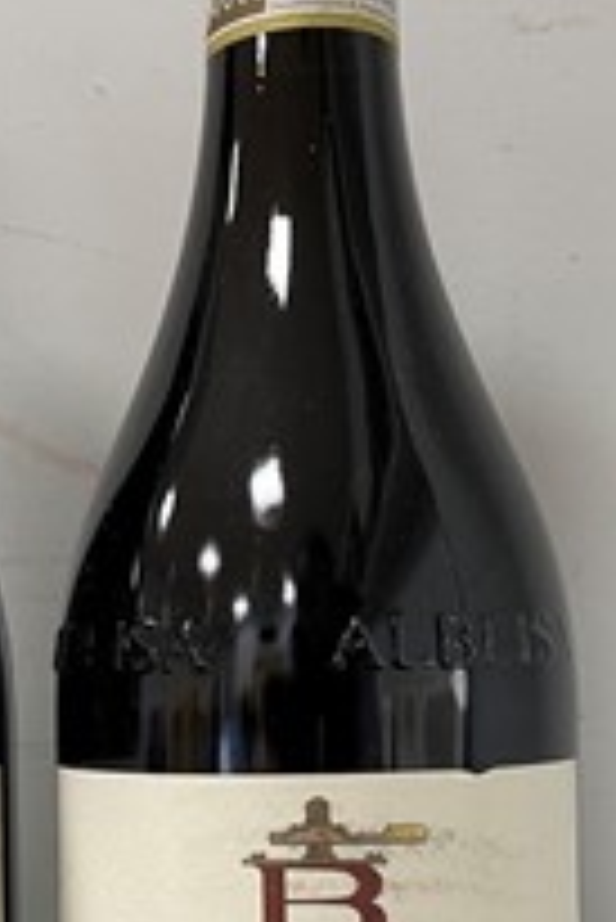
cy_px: 724
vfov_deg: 29.8
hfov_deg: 20.2
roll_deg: +1.1
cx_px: 61
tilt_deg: -1.4
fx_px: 1691
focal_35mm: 66
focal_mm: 4.2
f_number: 1.6
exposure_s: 1/50
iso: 80
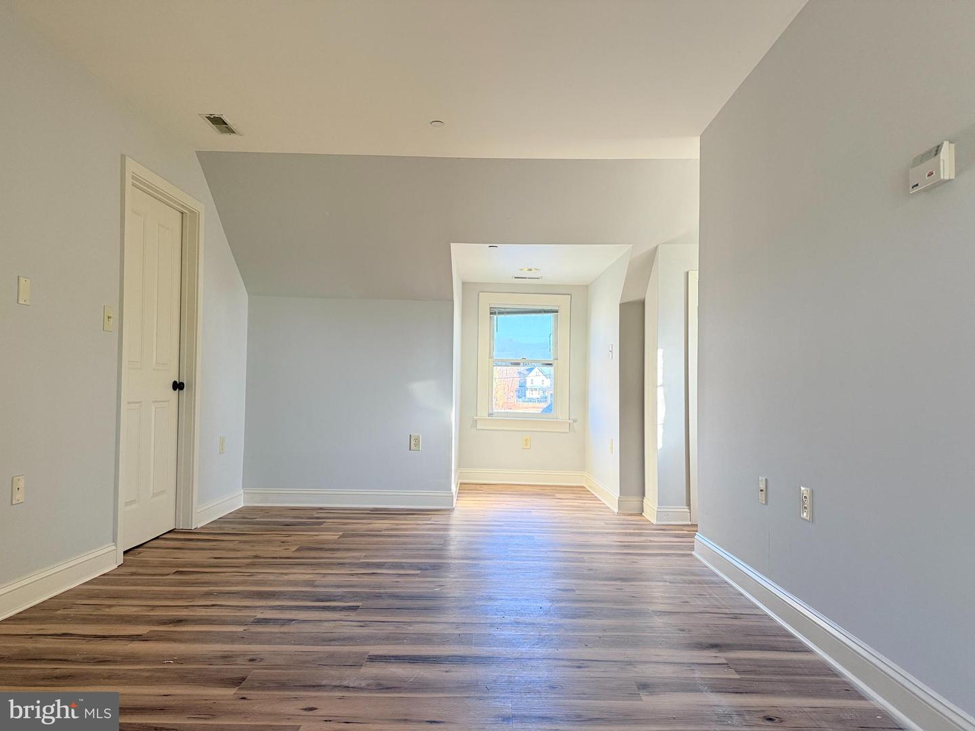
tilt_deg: +2.2
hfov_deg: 71.6
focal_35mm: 24
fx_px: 676
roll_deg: -0.7
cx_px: 488
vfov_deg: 56.8
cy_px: 366
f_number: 1.78
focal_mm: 6.76
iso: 200
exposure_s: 1/192
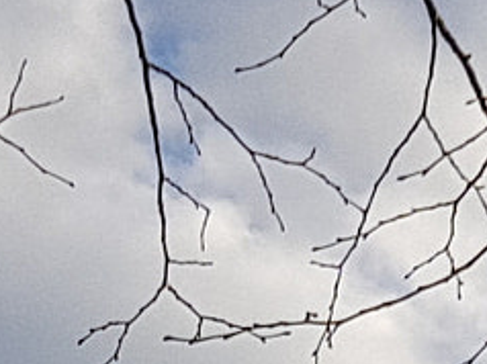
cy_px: 1070
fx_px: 2460
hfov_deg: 11.2
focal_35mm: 175
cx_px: 512
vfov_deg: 7.5
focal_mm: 4.2
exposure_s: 1/2232
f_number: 1.7
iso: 40
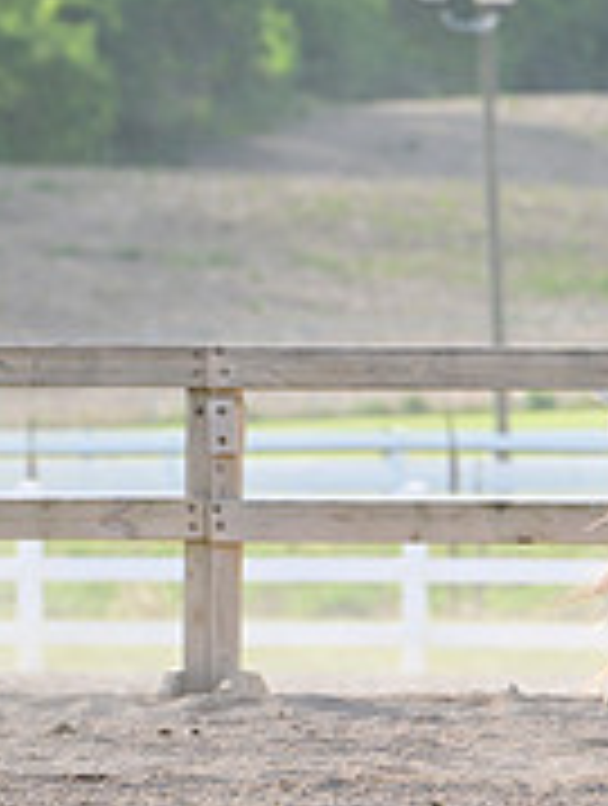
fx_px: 14515
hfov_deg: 2.4
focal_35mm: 622
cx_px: 1211
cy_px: 286
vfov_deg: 3.2
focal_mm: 200
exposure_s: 1/2000
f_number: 5
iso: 1000
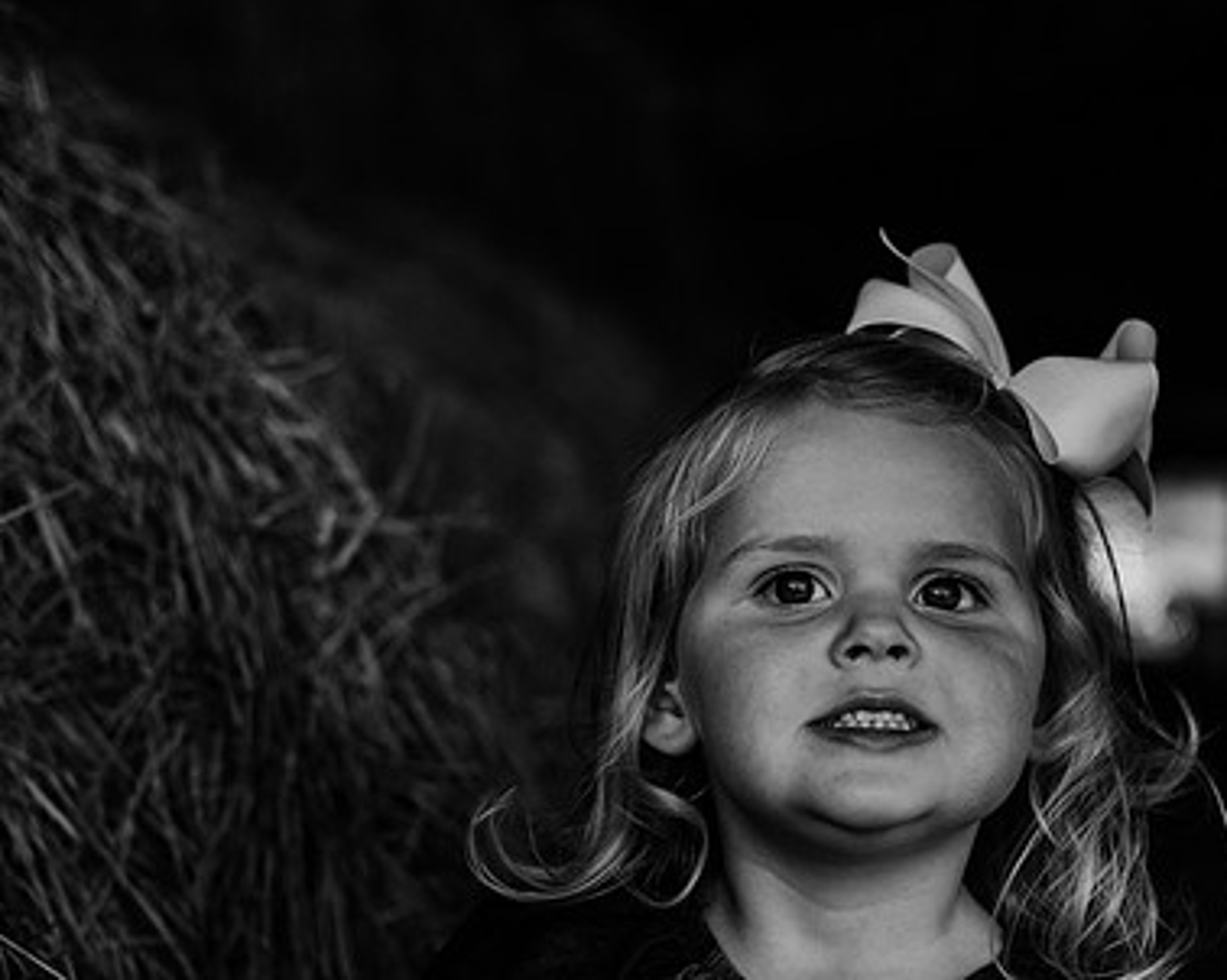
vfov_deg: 21.2
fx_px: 2613
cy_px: 595
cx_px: 812
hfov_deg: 26.3
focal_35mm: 72
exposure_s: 1/800
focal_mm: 50
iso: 200
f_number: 2.8
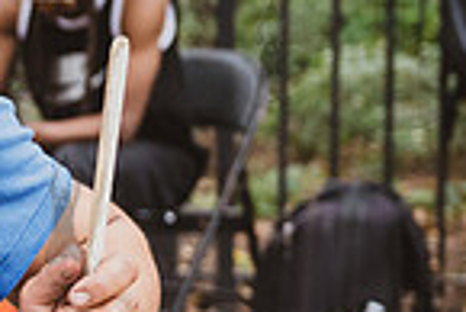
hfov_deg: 7.9
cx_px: -437
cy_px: 94
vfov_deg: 5.5
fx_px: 3226
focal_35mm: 249
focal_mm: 55
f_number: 4
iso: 2000
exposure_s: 1/640
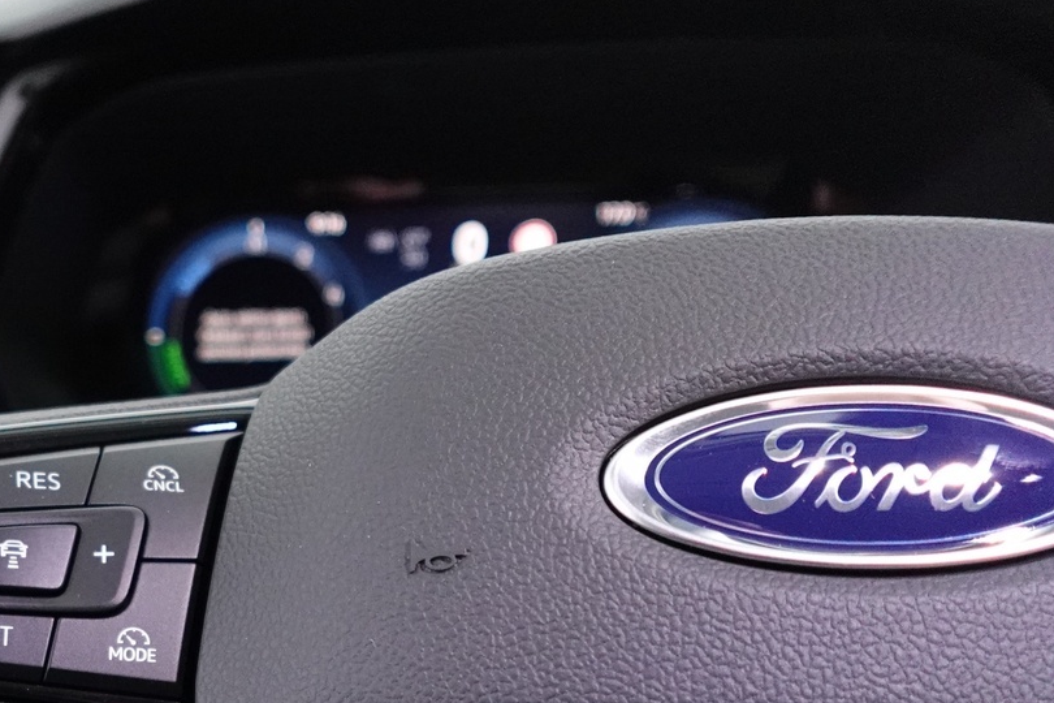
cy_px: 689
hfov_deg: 43.7
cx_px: 83
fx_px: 1171
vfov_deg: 31.1
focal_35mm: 40
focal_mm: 7.6
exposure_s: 1/80
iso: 2000
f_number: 2
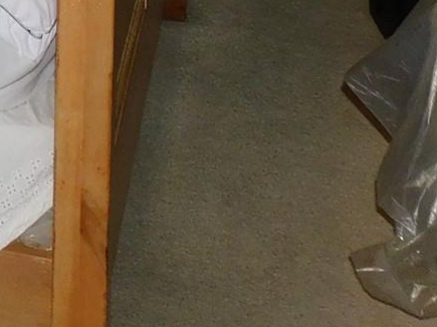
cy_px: -375
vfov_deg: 11.5
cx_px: -315
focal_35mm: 113
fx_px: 1426
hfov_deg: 15.3
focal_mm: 4.3
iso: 200
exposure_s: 1/30
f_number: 3.3
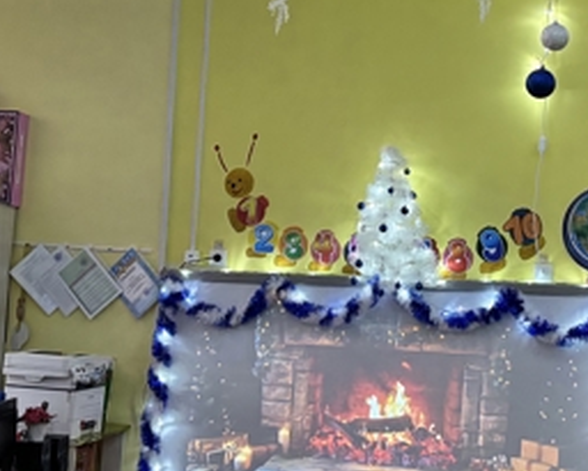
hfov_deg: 28.6
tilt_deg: +4.1
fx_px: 1149
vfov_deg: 23.1
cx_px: 355
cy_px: 193
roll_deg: -3.0
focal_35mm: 66
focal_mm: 5.96
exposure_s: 1/33
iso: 500
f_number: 1.6
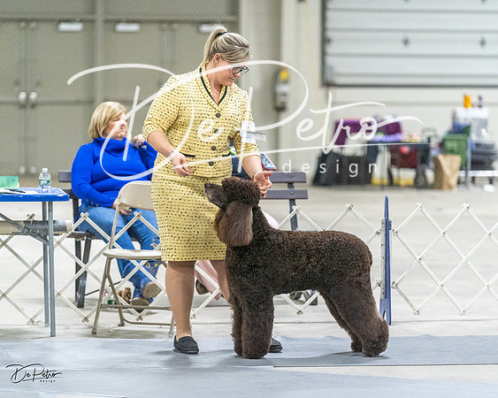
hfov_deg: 10.8
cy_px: 199
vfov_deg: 8.6
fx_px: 2638
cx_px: 249
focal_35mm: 179
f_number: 3.2
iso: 6400
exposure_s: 1/320
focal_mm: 159
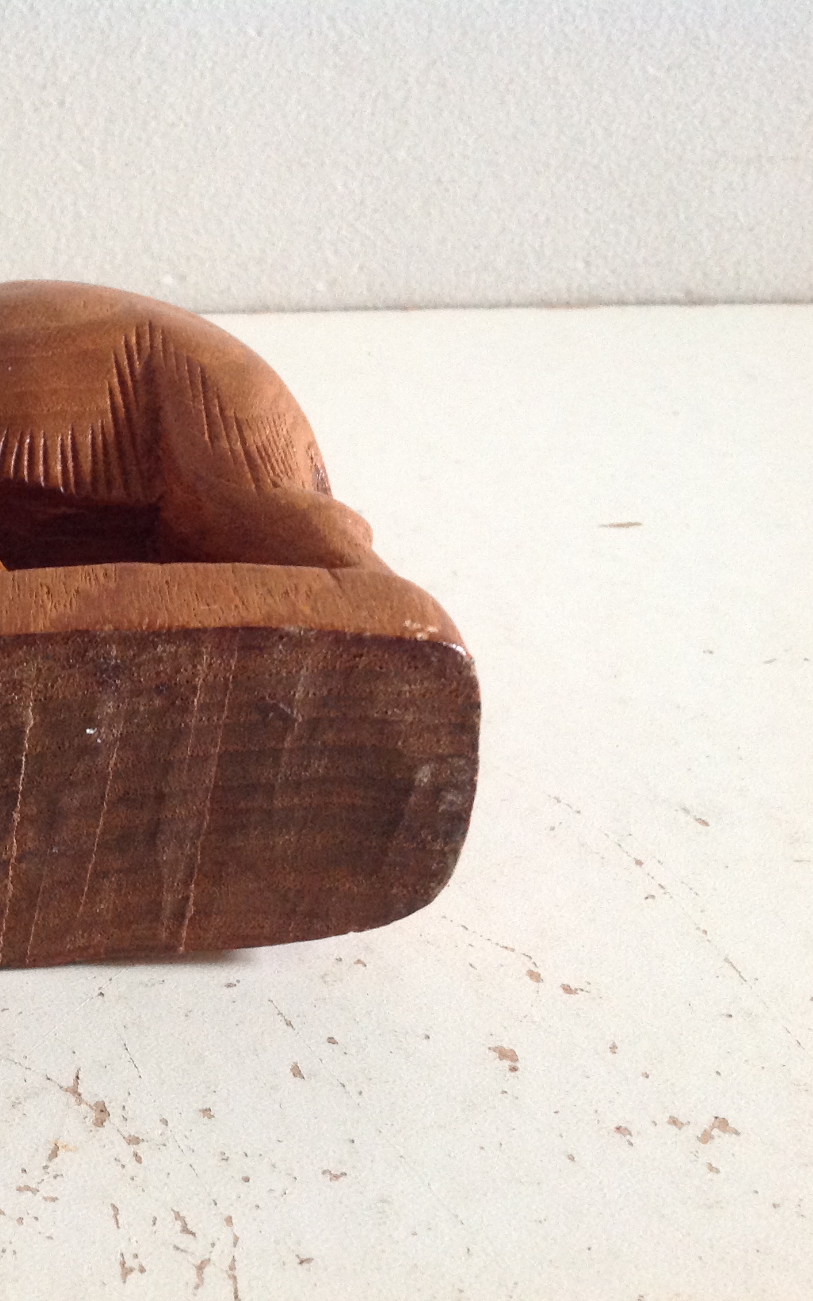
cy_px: 650
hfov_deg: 24.5
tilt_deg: -28.9
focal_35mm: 50
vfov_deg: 40.3
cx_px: -32
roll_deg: -0.2
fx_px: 1773
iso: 250
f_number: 2.4
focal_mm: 4.28
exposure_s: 1/15
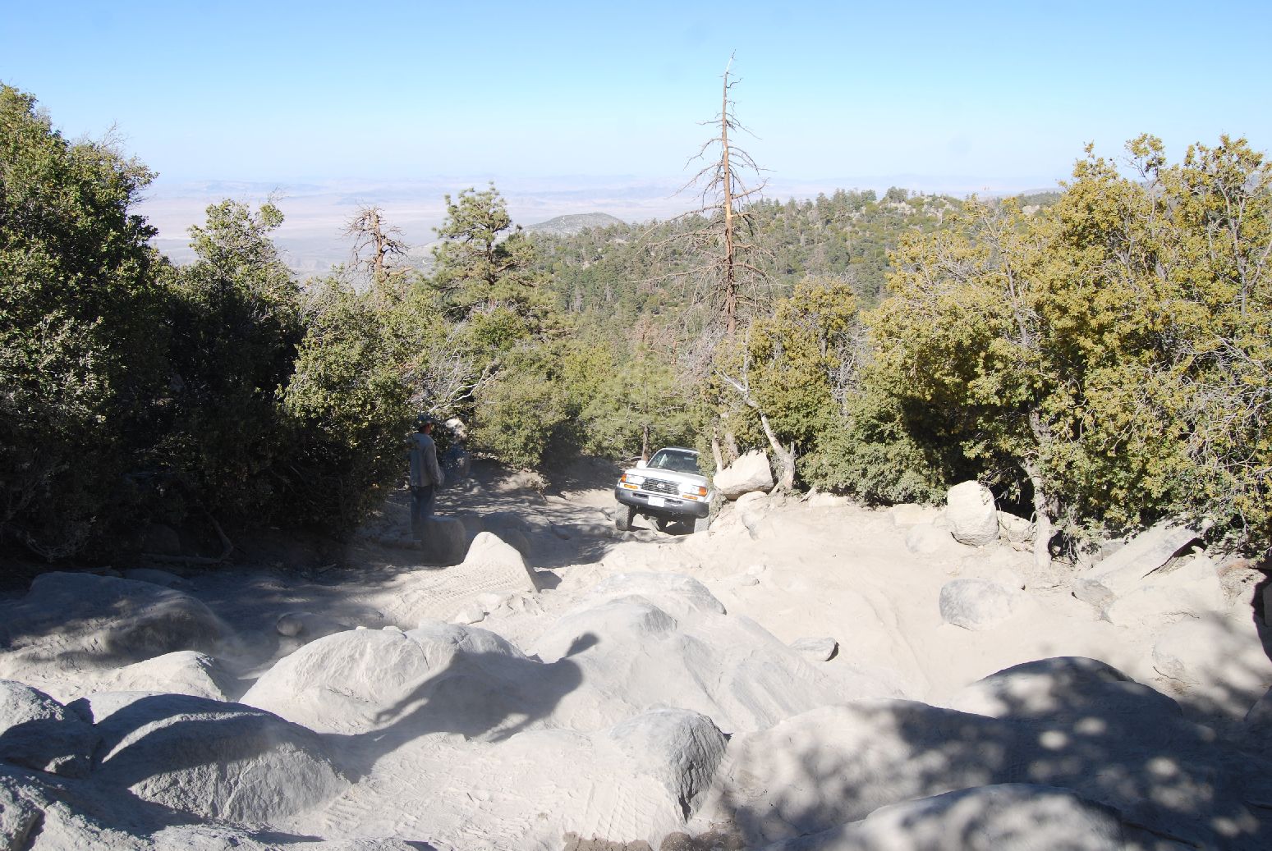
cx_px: 636
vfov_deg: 40.1
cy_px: 426
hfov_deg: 57.2
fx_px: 1167
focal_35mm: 33
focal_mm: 22
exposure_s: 1/200
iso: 100
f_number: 7.1
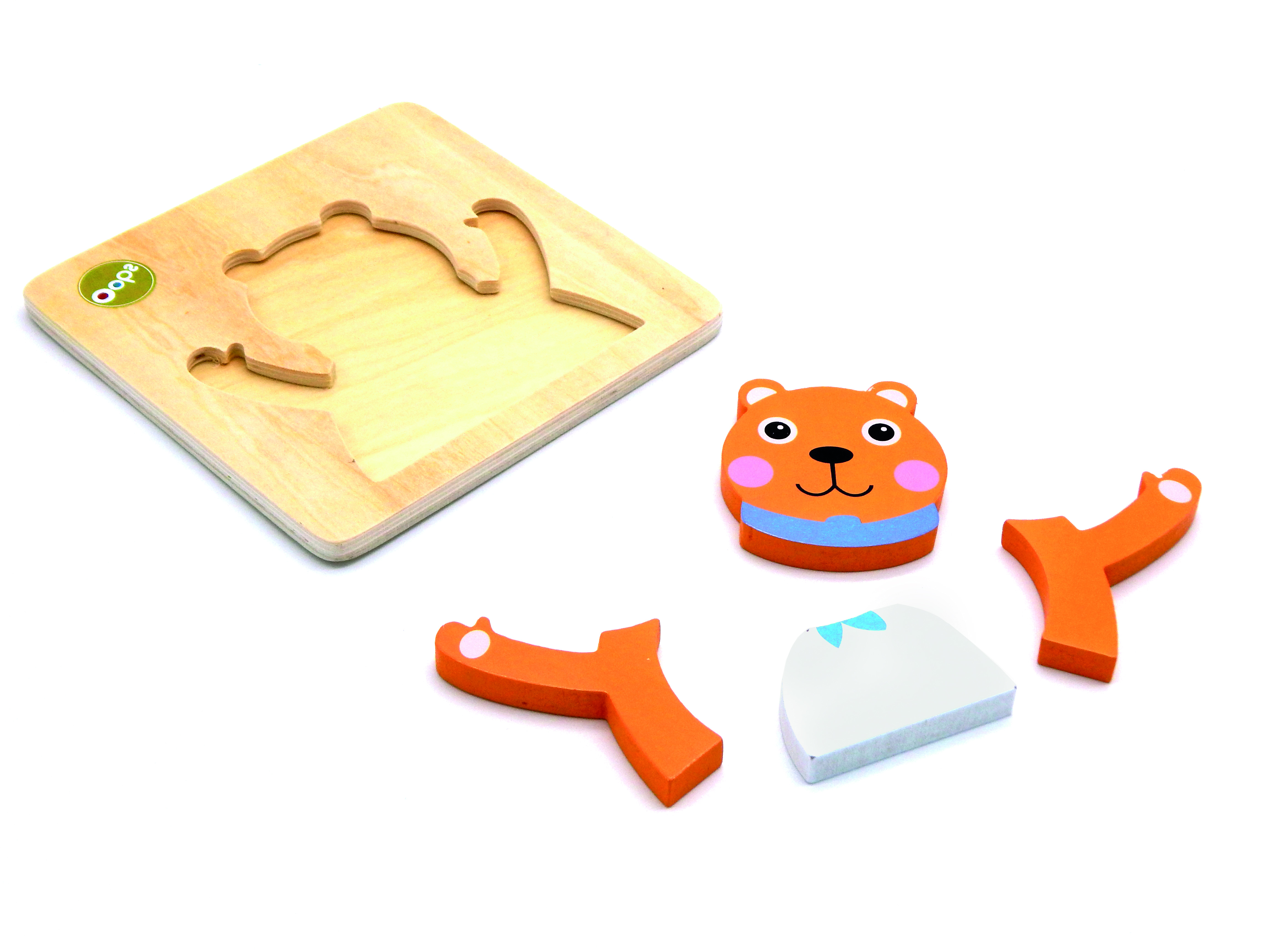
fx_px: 2236
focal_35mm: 61
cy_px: 476
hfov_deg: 31.7
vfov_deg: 24.0
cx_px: 634
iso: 125
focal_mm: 10.9
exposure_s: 1/400
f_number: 4
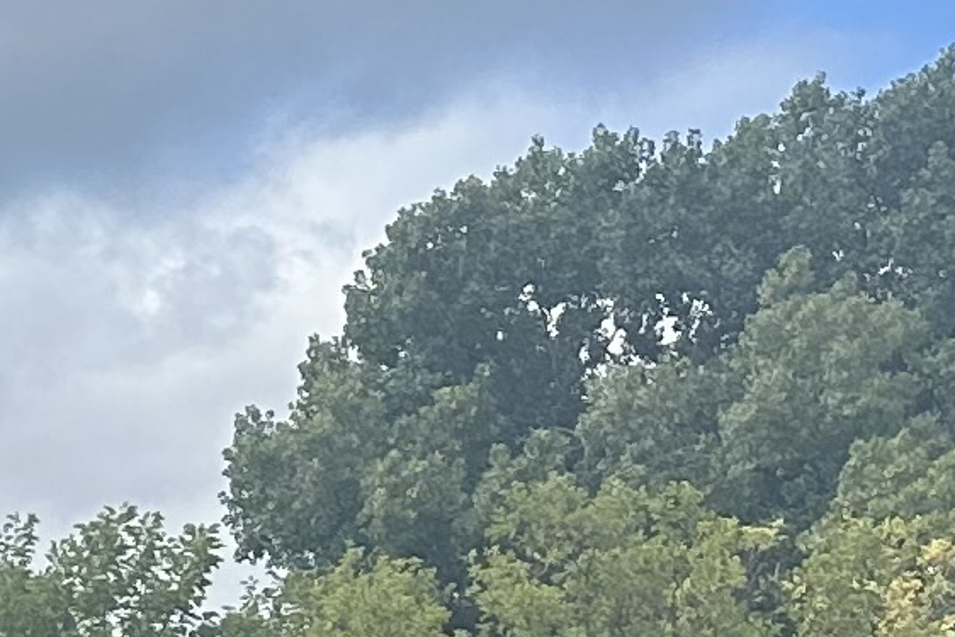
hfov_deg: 9.9
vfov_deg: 6.8
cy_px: 1976
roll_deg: +1.0
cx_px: -1417
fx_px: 4749
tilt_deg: -3.9
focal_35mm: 179
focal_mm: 6.86
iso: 80
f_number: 1.78
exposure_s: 1/2591
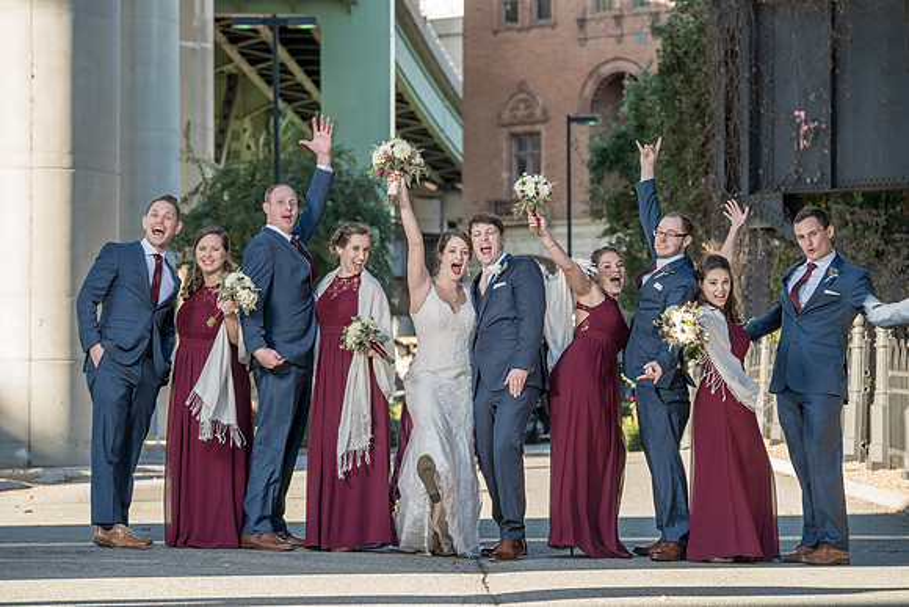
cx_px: 454
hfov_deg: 16.0
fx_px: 3233
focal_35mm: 128
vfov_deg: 10.7
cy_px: 304
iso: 400
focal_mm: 128
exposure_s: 1/200
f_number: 5.6
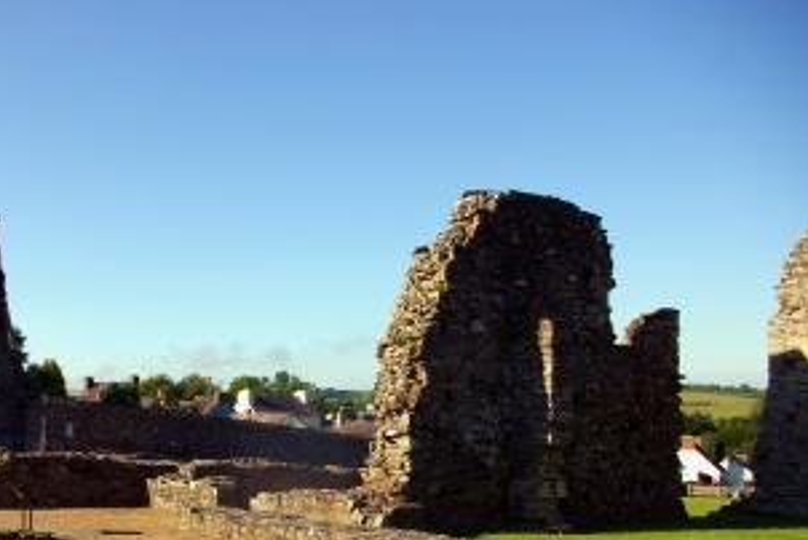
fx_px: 899
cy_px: 393
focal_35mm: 40
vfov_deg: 32.9
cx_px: 243
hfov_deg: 47.3
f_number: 6.7
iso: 140
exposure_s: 1/350
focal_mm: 18
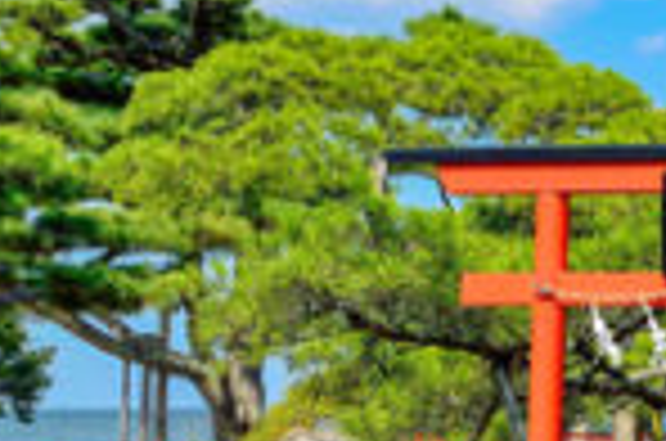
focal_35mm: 122
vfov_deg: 11.2
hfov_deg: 15.3
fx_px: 2252
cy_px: 137
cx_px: 1062
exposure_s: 1/400
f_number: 8
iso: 100
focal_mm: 20
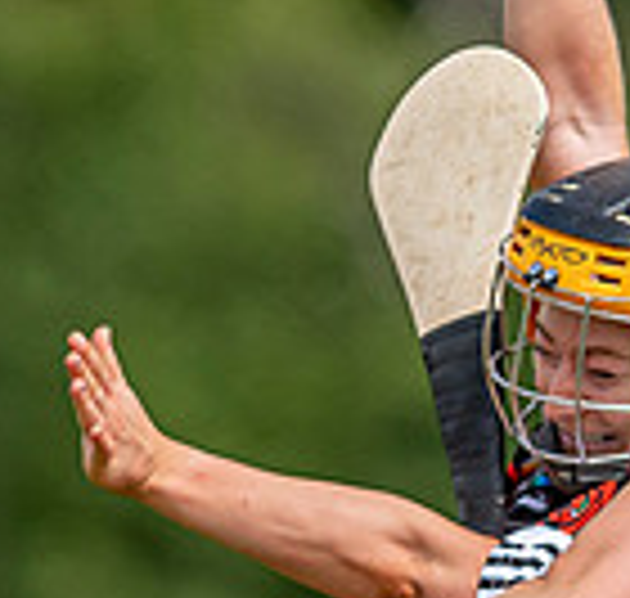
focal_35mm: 2568
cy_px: 1012
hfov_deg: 0.7
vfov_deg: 0.7
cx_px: 410
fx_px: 51572
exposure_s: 1/3200
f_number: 2.8
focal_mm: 300
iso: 140
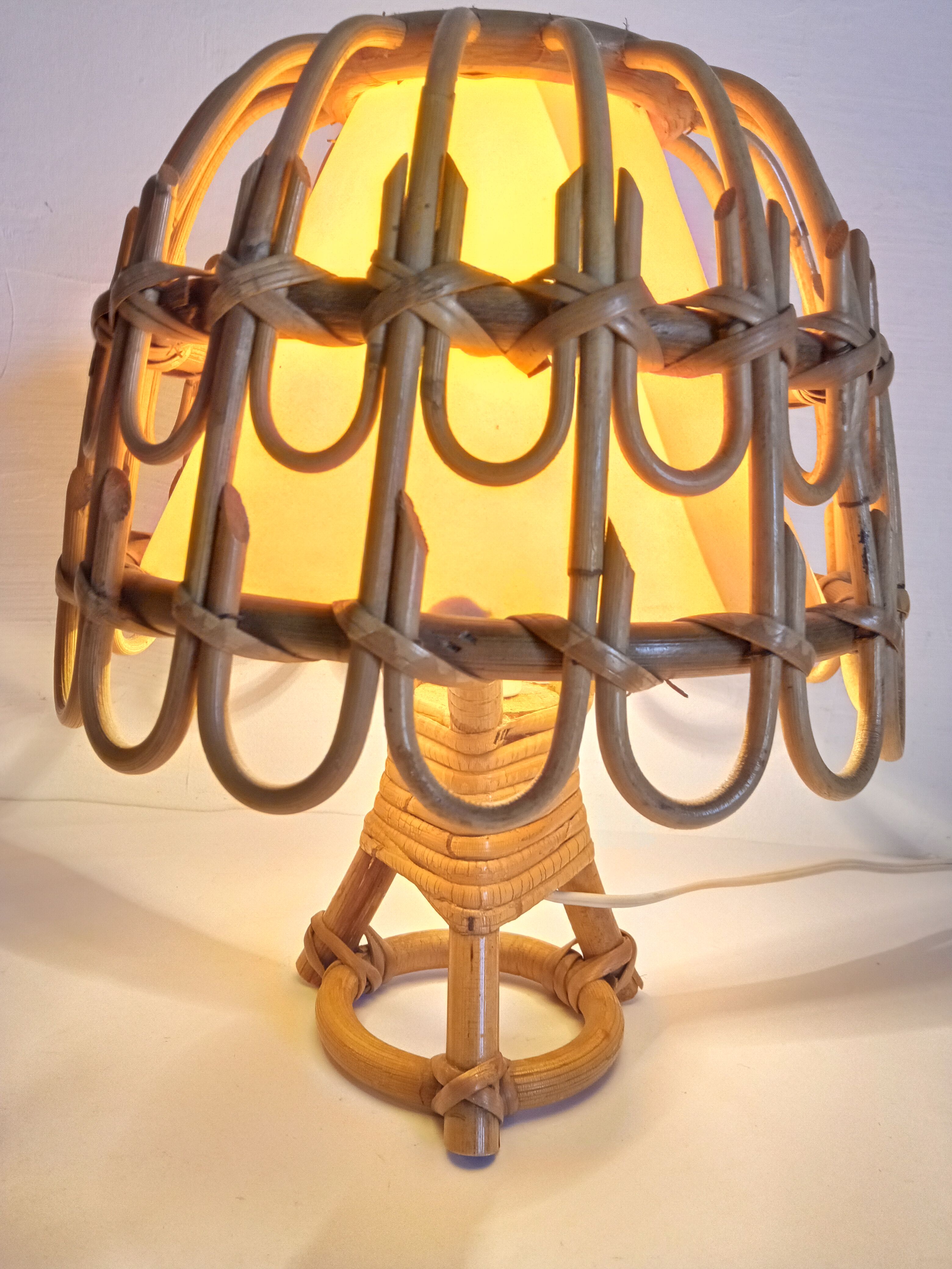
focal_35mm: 27
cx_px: 476
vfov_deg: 65.3
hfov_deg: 51.4
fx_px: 990
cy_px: 634
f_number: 2.2
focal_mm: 3.79
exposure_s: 1/129
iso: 226
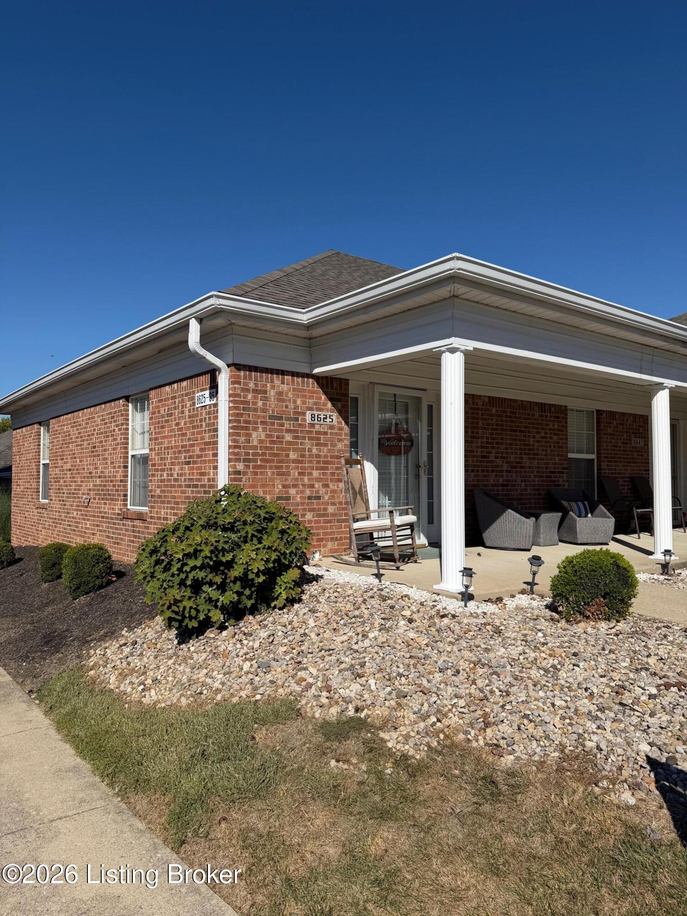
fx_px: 635
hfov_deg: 56.8
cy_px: 458
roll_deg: -0.3
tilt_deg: +2.8
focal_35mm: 24
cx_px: 344
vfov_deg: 71.6
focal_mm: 6.76
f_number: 1.78
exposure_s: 1/8130
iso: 80
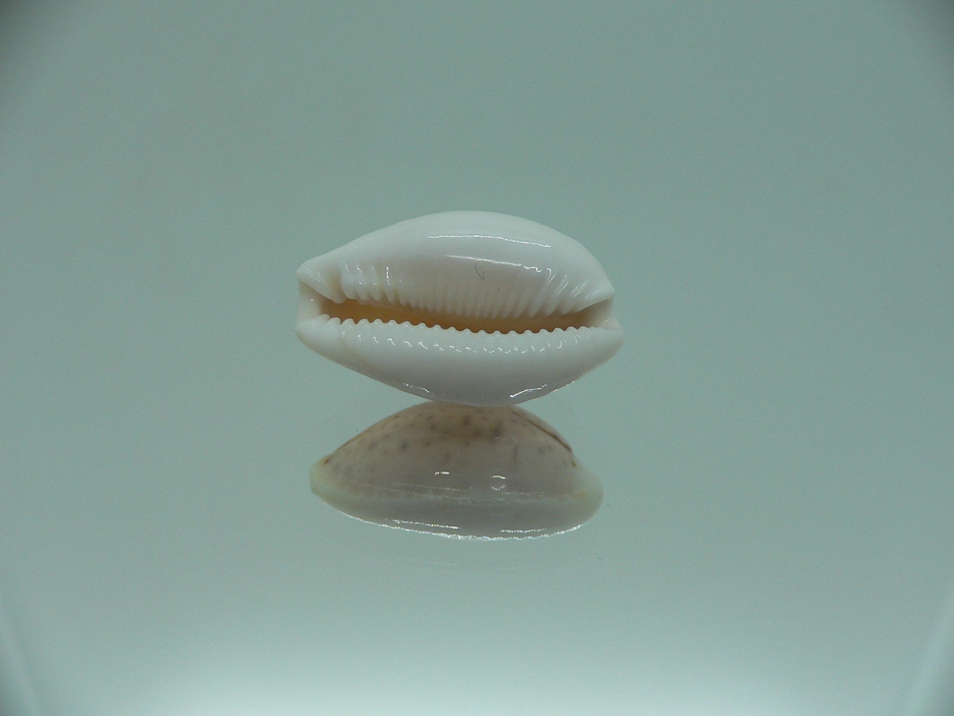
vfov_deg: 40.7
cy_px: 358
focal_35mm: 35
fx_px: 965
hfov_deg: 52.6
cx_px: 477
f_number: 2.8
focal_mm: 4.6
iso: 80
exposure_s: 1/60
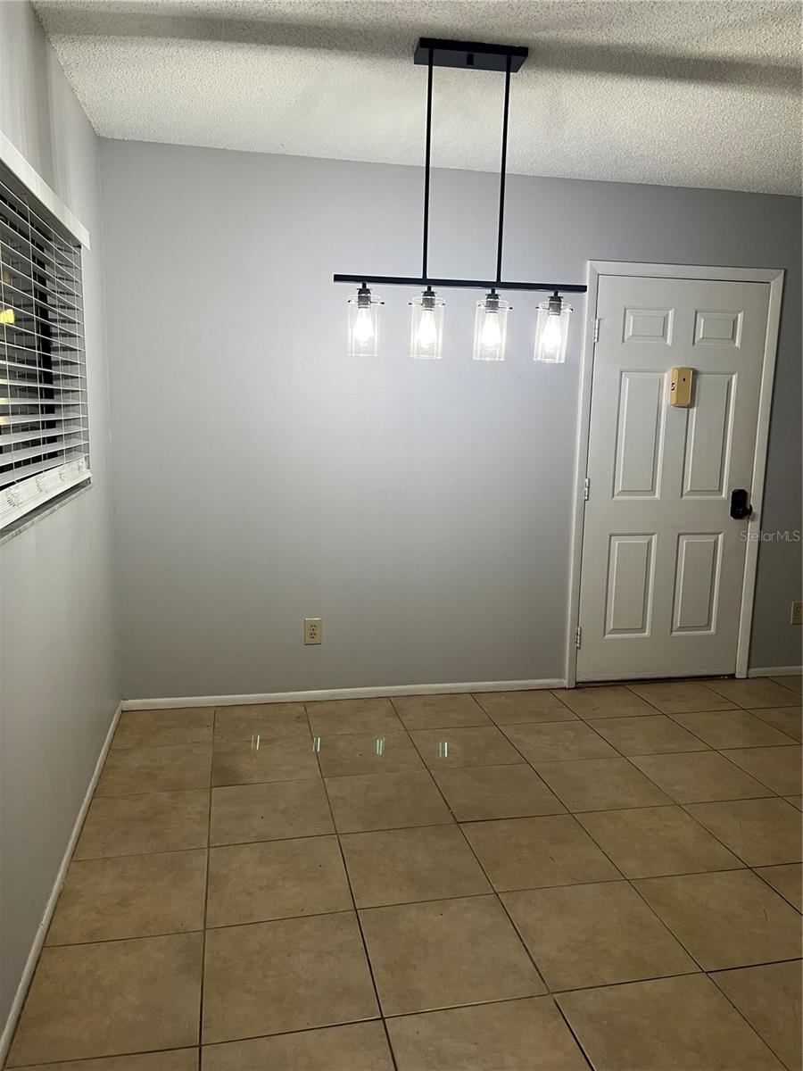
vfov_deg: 67.3
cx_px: 402
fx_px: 804
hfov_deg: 53.1
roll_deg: -0.6
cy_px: 536
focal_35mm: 26
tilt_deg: -9.4
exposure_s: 1/60
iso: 80
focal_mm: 5.1
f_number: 1.6
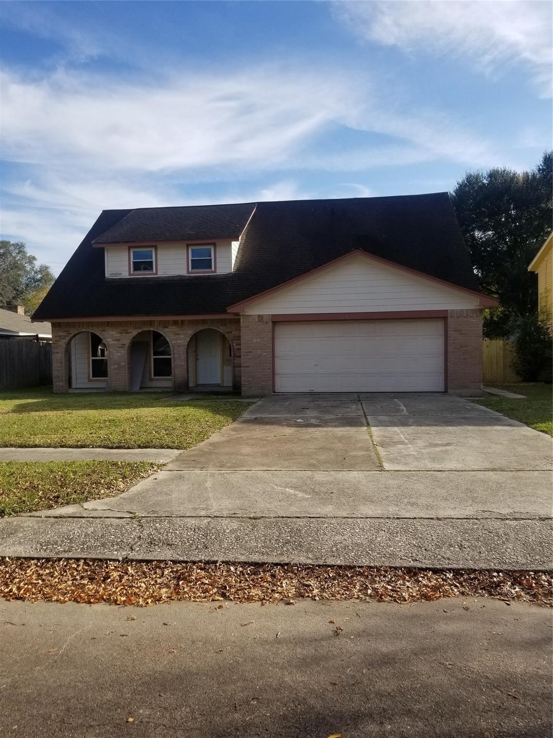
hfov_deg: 53.1
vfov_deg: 67.3
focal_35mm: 26
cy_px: 369
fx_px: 554
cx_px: 276
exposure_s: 1/2036
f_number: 1.7
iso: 50
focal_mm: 4.3
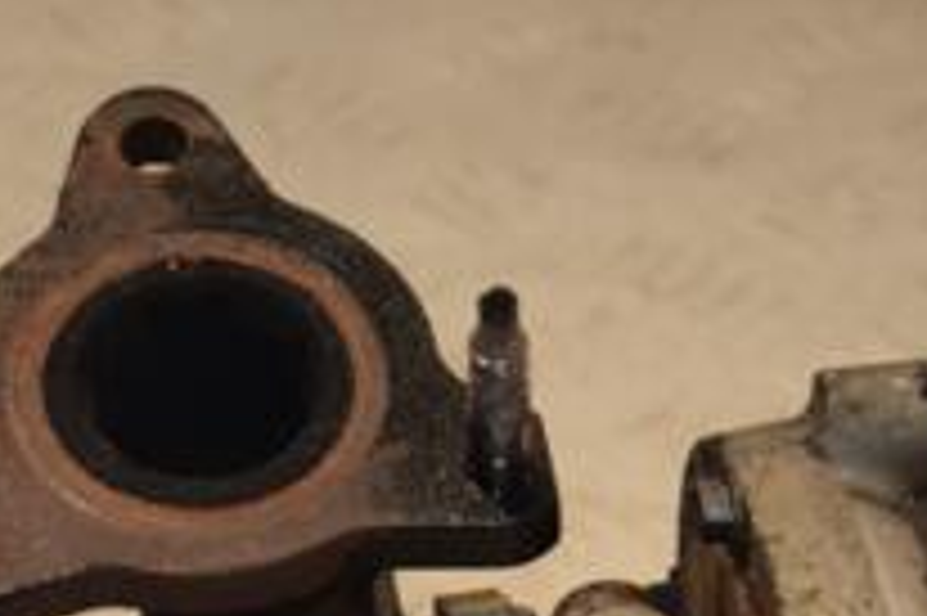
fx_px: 5840
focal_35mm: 227
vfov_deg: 6.0
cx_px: 536
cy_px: 737
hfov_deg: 9.1
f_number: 5
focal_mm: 52
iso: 800
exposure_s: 1/200
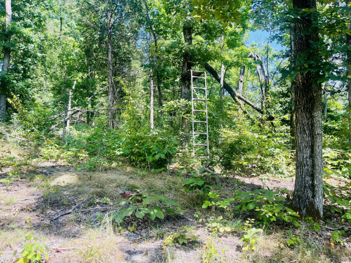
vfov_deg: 53.0
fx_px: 264
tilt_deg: +5.6
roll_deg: +0.7
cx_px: 176
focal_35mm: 26
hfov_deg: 67.3
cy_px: 132
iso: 50
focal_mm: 5.1
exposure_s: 1/524
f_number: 1.6
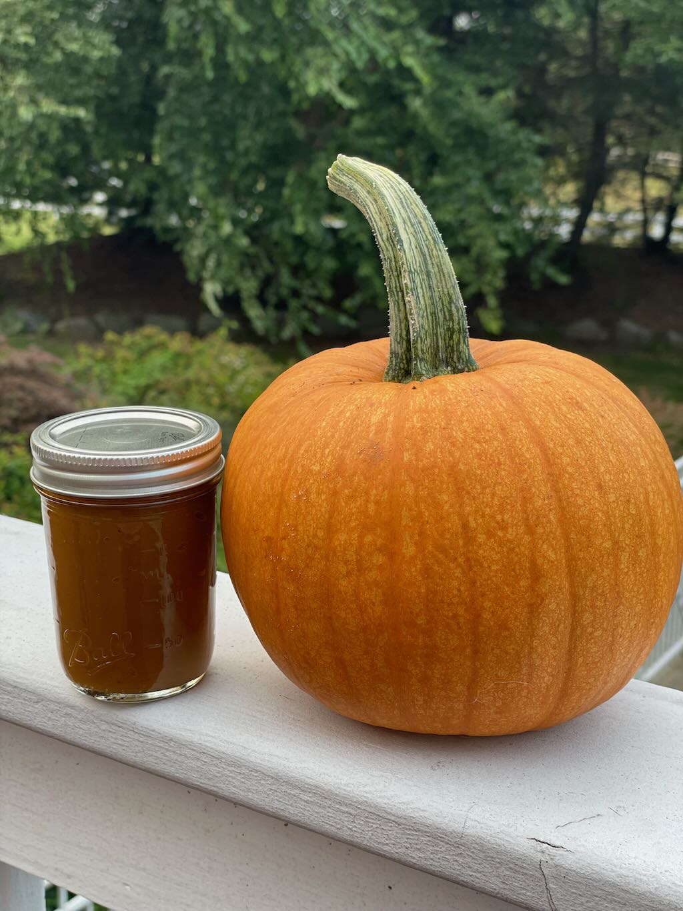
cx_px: 342
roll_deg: -1.0
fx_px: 1368
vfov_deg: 36.8
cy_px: 456
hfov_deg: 28.0
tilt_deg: -14.8
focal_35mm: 52
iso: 25
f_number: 2
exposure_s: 1/122
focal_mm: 6
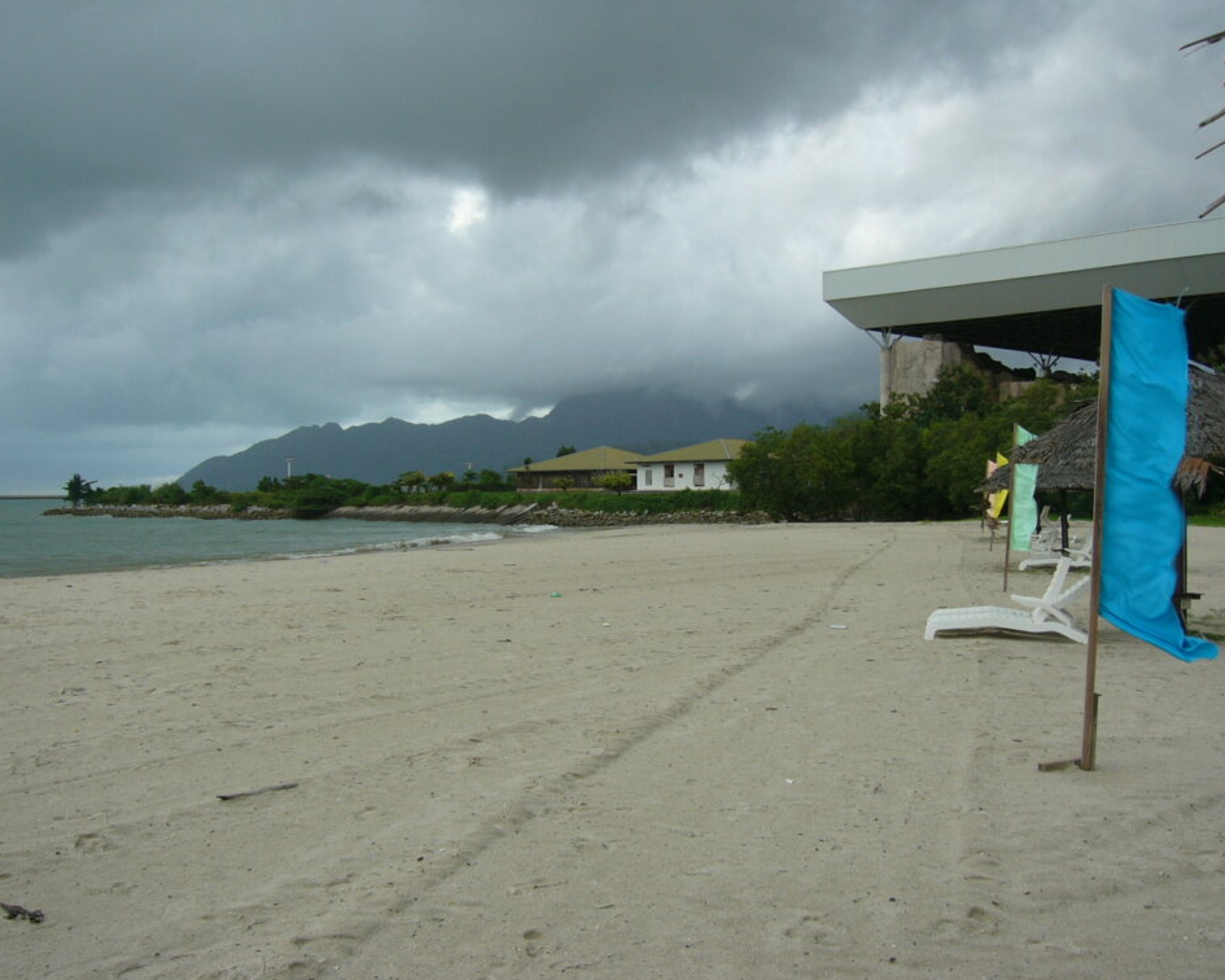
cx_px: 585
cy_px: 489
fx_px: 1341
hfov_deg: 49.1
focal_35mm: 37
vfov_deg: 40.1
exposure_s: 1/80
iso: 50
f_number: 8
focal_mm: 5.8
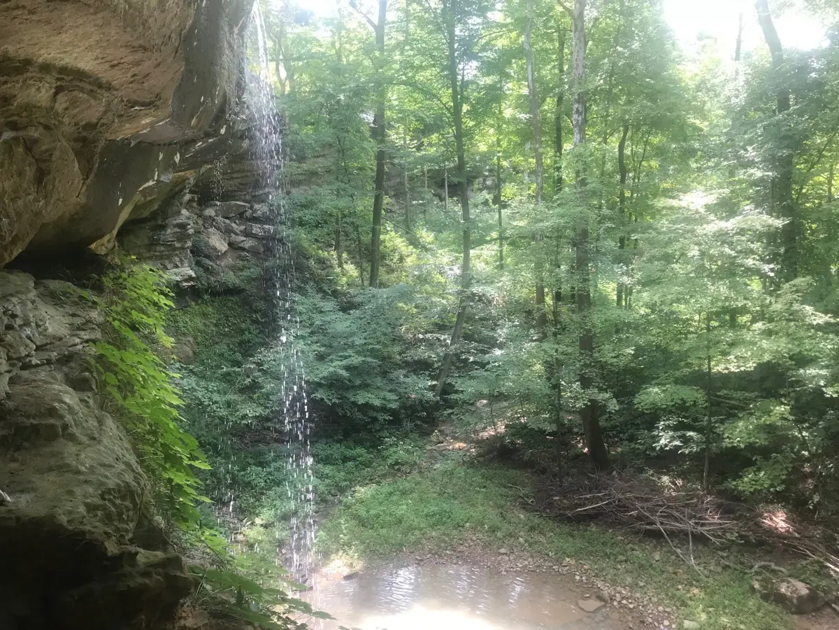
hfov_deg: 63.4
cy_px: 315
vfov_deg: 49.7
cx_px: 420
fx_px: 679
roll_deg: +1.8
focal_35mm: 28
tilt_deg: -9.0
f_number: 1.8
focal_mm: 3.99
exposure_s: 1/120
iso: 32
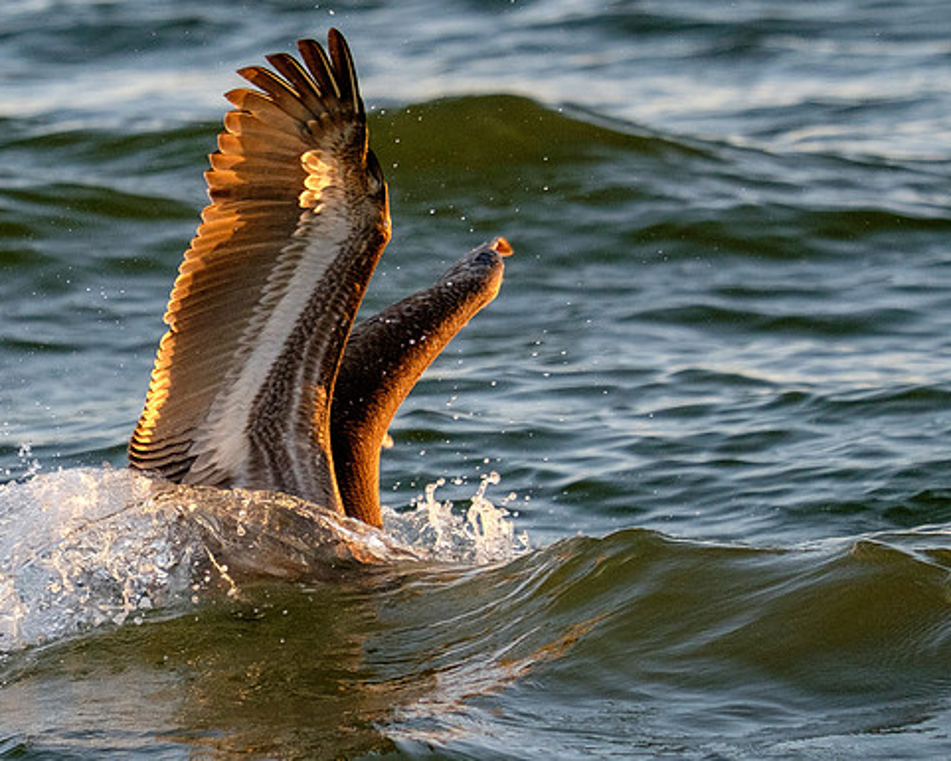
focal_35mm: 568
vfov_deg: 2.7
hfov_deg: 3.4
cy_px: 331
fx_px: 15990
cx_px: 173
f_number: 5.6
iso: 800
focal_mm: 200
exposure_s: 1/1000
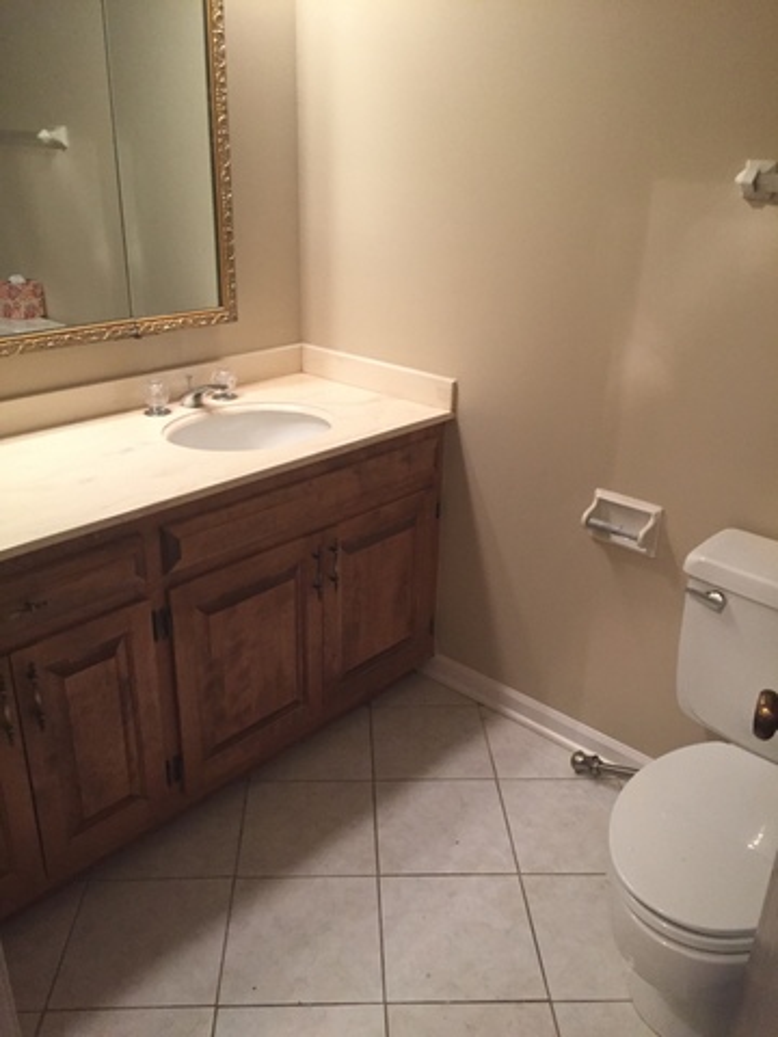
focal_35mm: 29
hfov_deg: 48.2
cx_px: 389
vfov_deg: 61.7
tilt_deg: -23.9
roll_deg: -2.4
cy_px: 518
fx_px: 869
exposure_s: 1/30
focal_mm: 4.15
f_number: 2.2
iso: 160
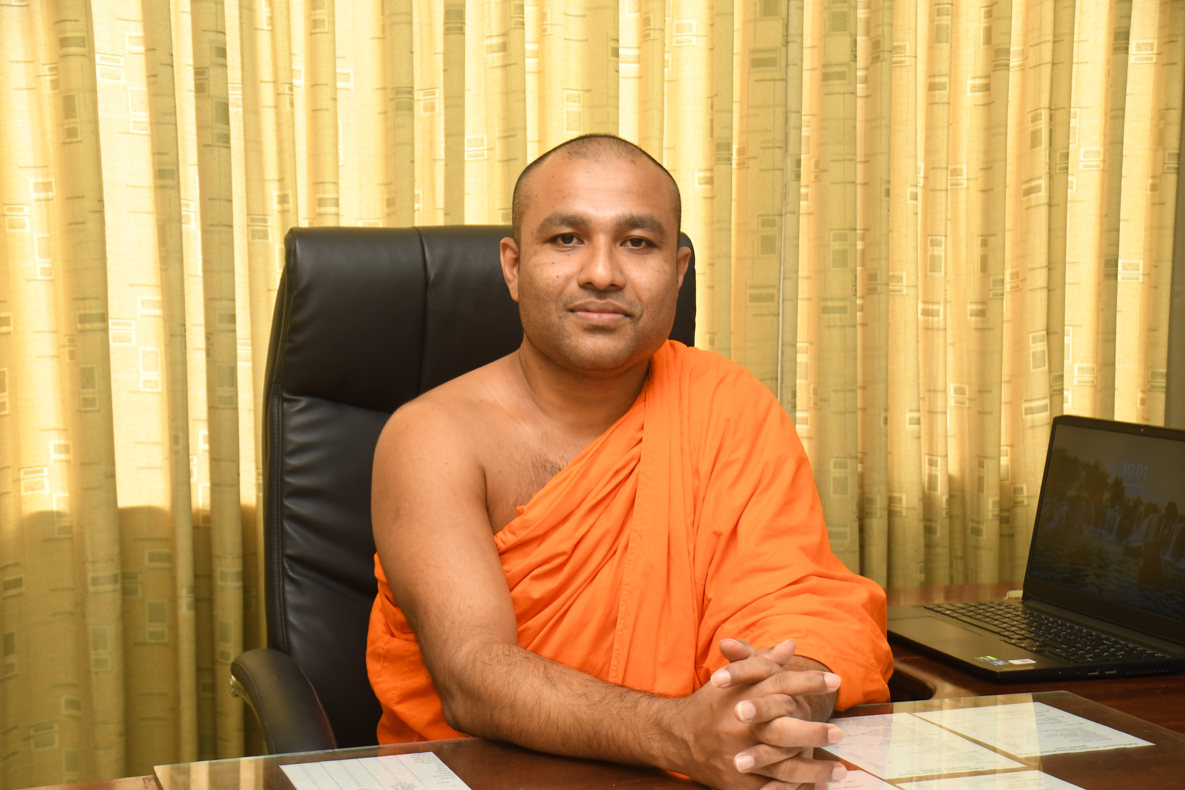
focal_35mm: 57
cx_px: 592
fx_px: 1876
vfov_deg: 23.8
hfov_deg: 35.1
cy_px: 395
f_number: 4.2
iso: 640
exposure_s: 1/80
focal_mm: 38
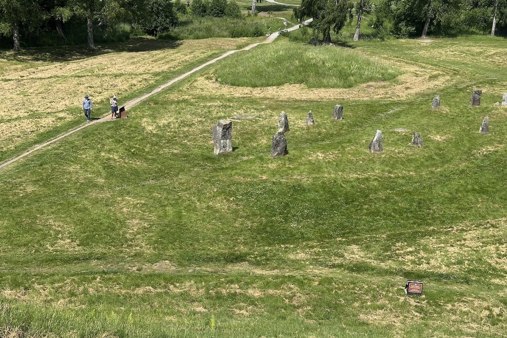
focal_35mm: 51
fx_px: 718
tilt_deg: -15.4
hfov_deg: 38.9
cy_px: 150
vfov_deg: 26.5
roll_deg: +0.0
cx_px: 258
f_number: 1.78
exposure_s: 1/3876
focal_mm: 6.86
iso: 64
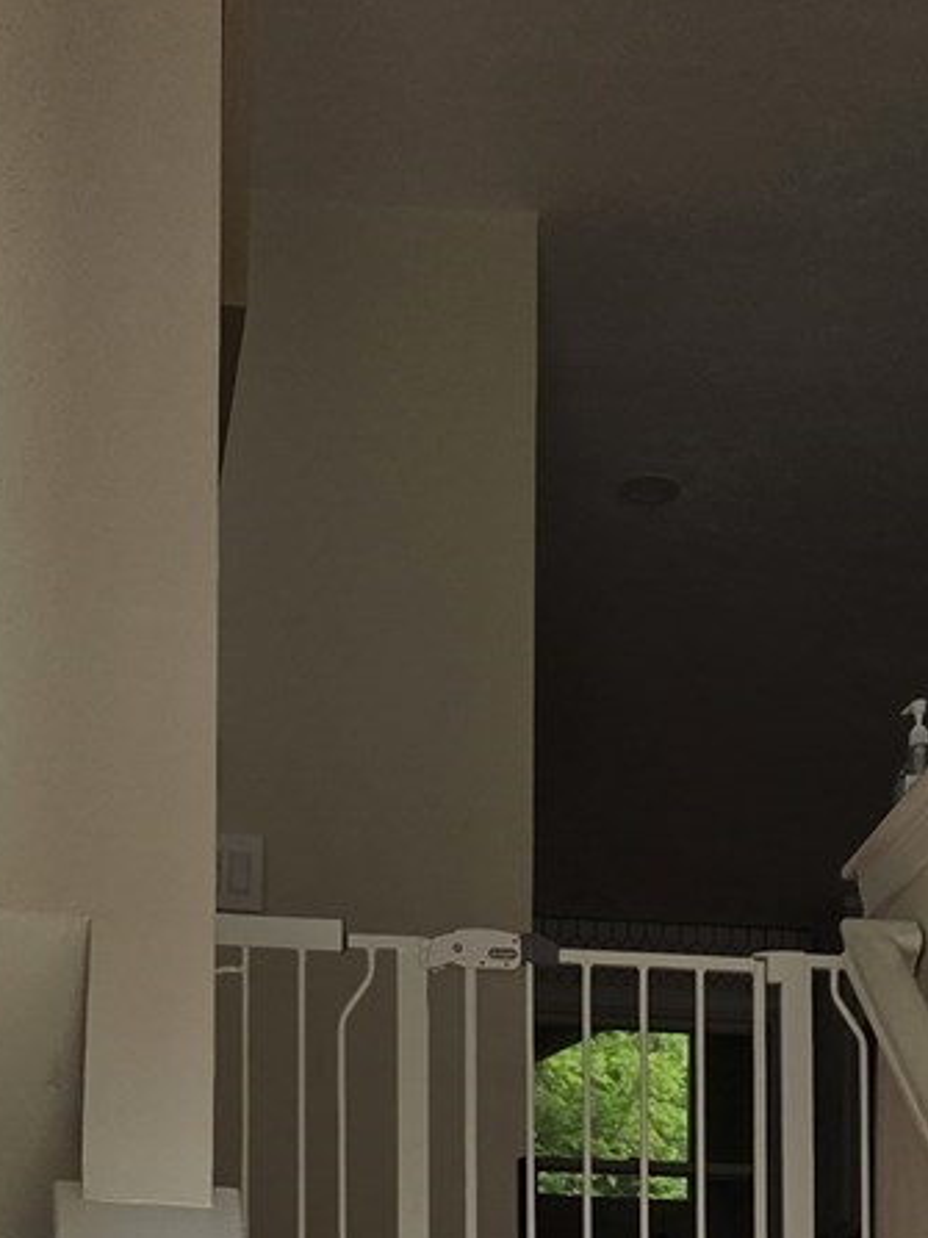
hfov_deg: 18.7
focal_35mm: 79
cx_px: 490
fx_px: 2825
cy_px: 1609
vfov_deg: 22.2
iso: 80
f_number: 1.8
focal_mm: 5.4
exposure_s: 1/1067
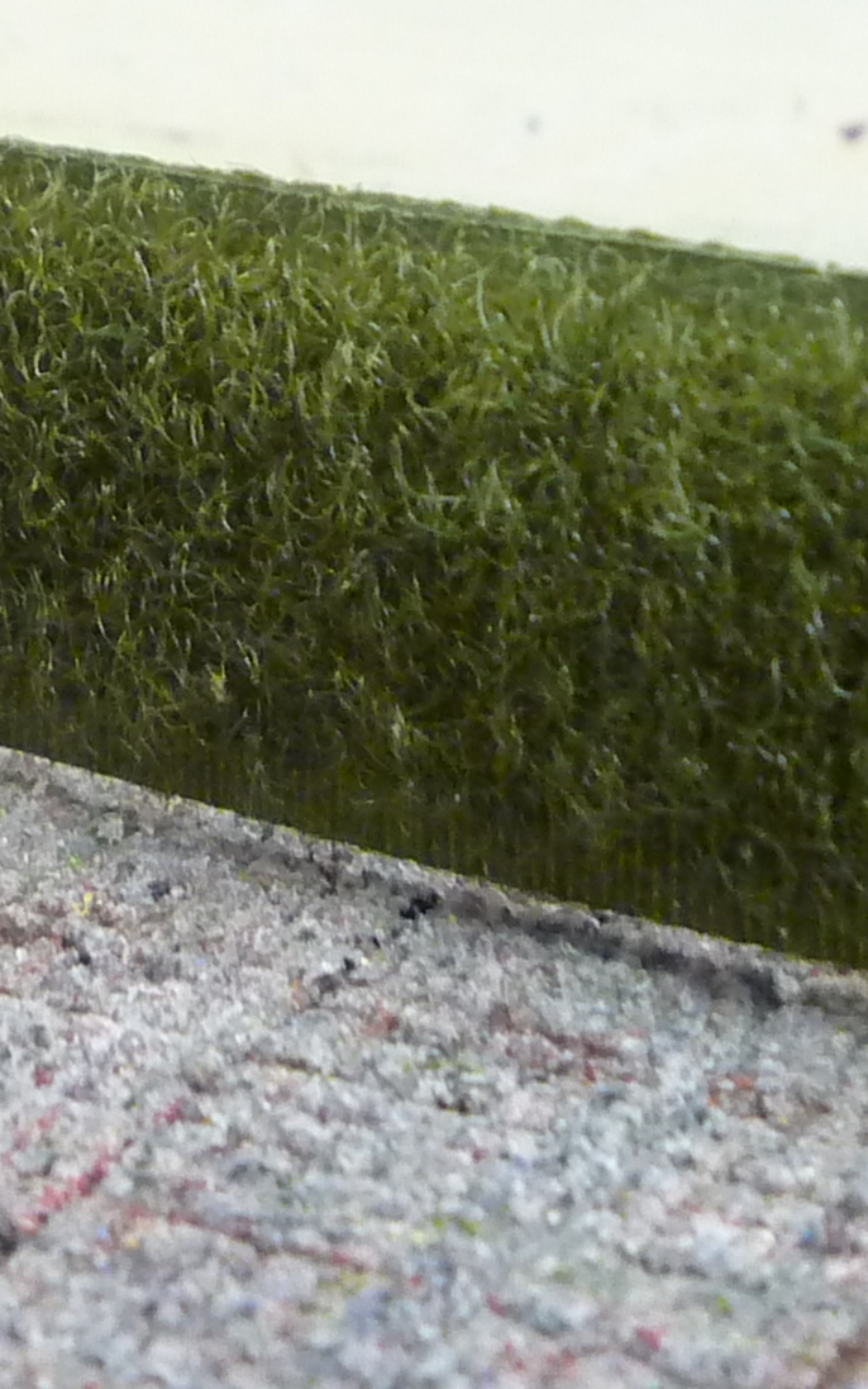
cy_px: 508
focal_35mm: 91
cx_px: 119
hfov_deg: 14.3
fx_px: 3443
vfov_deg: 22.7
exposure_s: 1/20
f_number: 2.8
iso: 400
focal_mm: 4.5
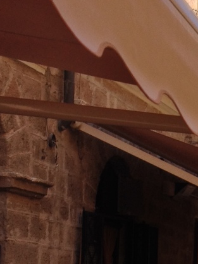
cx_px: 354
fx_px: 1023
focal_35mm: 134
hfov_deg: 10.4
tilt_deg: +1.1
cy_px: 237
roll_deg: +0.4
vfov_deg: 14.6
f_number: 2.4
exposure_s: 1/800
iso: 50
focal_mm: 4.28
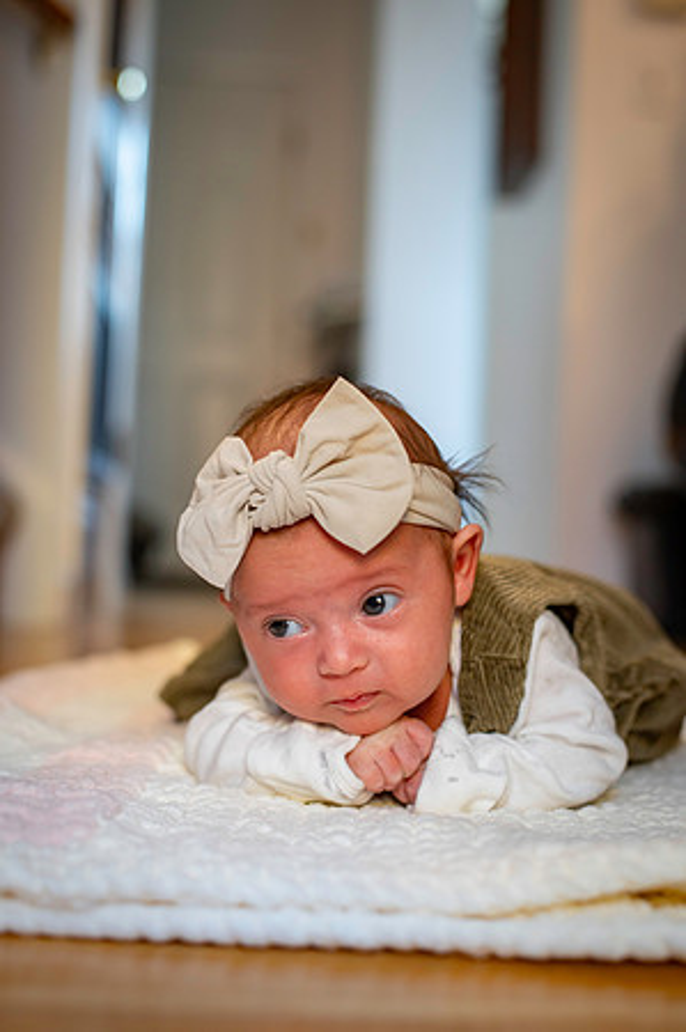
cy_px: 516
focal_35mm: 50
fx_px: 1432
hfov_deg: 26.9
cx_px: 343
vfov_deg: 39.6
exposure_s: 1/100
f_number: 3.2
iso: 1000
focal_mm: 50
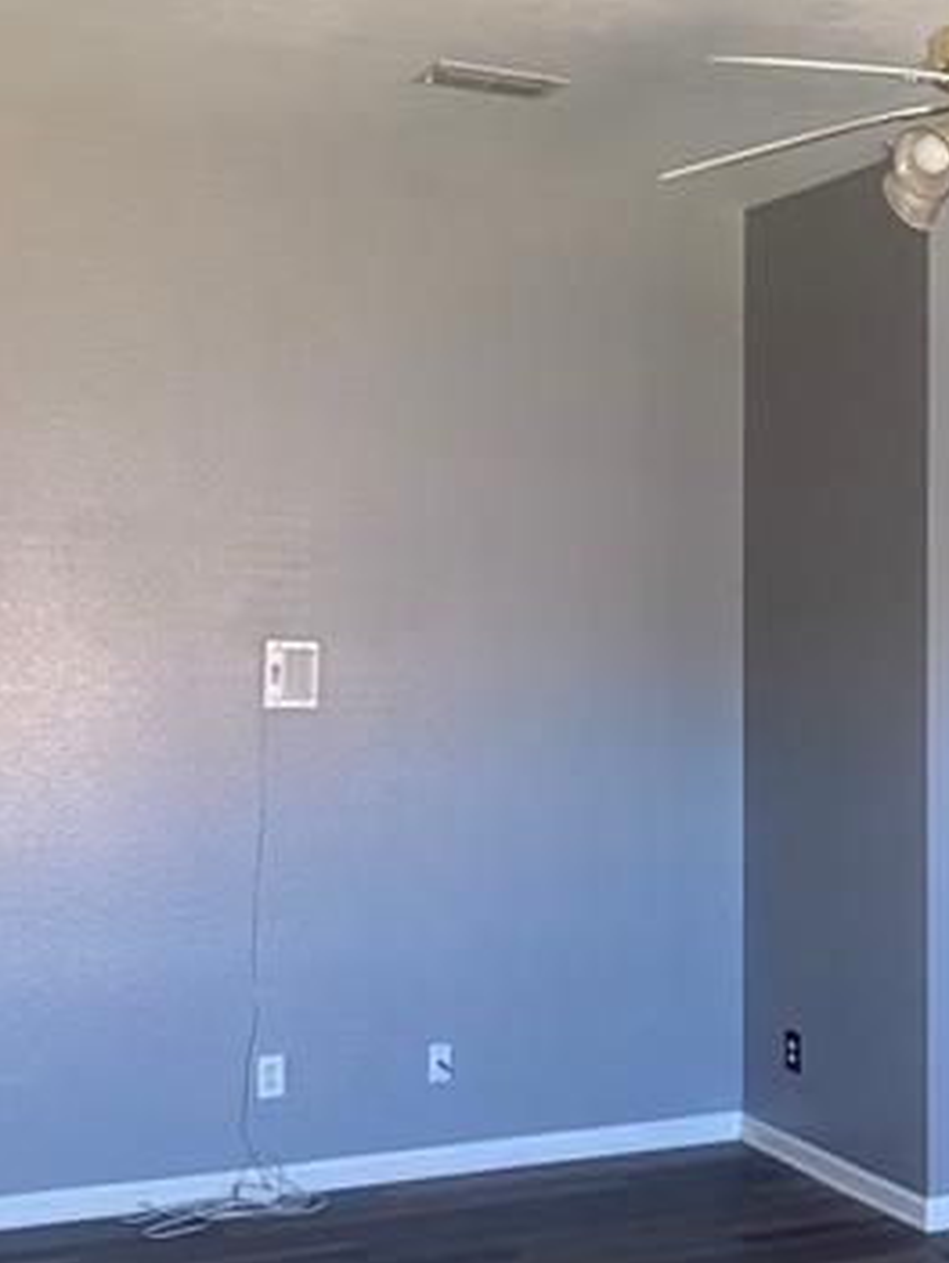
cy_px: 603
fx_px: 2081
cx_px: 686
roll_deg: -1.1
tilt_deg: +1.3
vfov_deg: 33.8
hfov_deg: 25.4
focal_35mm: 57
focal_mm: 4.25
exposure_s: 1/60
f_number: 1.8
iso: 250
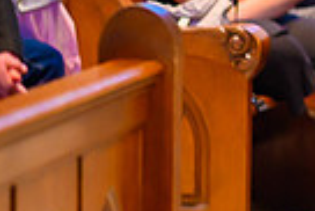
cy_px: -145
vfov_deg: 3.1
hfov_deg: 4.5
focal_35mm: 447
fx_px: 3915
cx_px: 623
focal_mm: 105
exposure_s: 1/100
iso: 900
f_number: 1.4
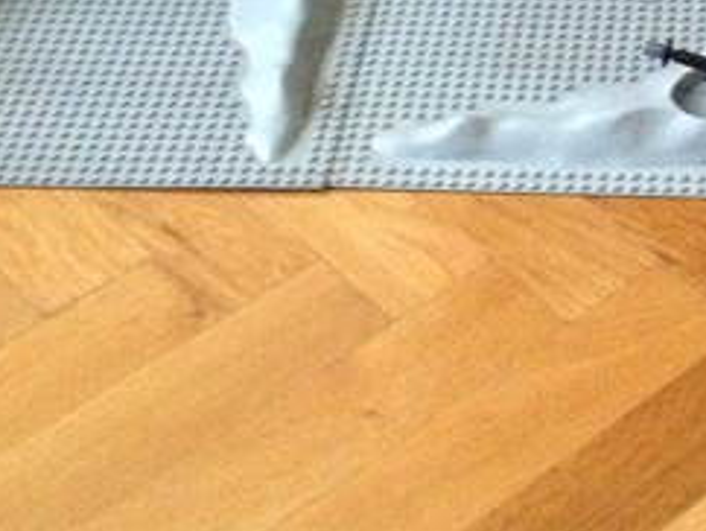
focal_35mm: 130
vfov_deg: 11.0
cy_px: -235
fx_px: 2654
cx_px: 691
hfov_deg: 14.9
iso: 800
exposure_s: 1/15
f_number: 2.4
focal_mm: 4.28
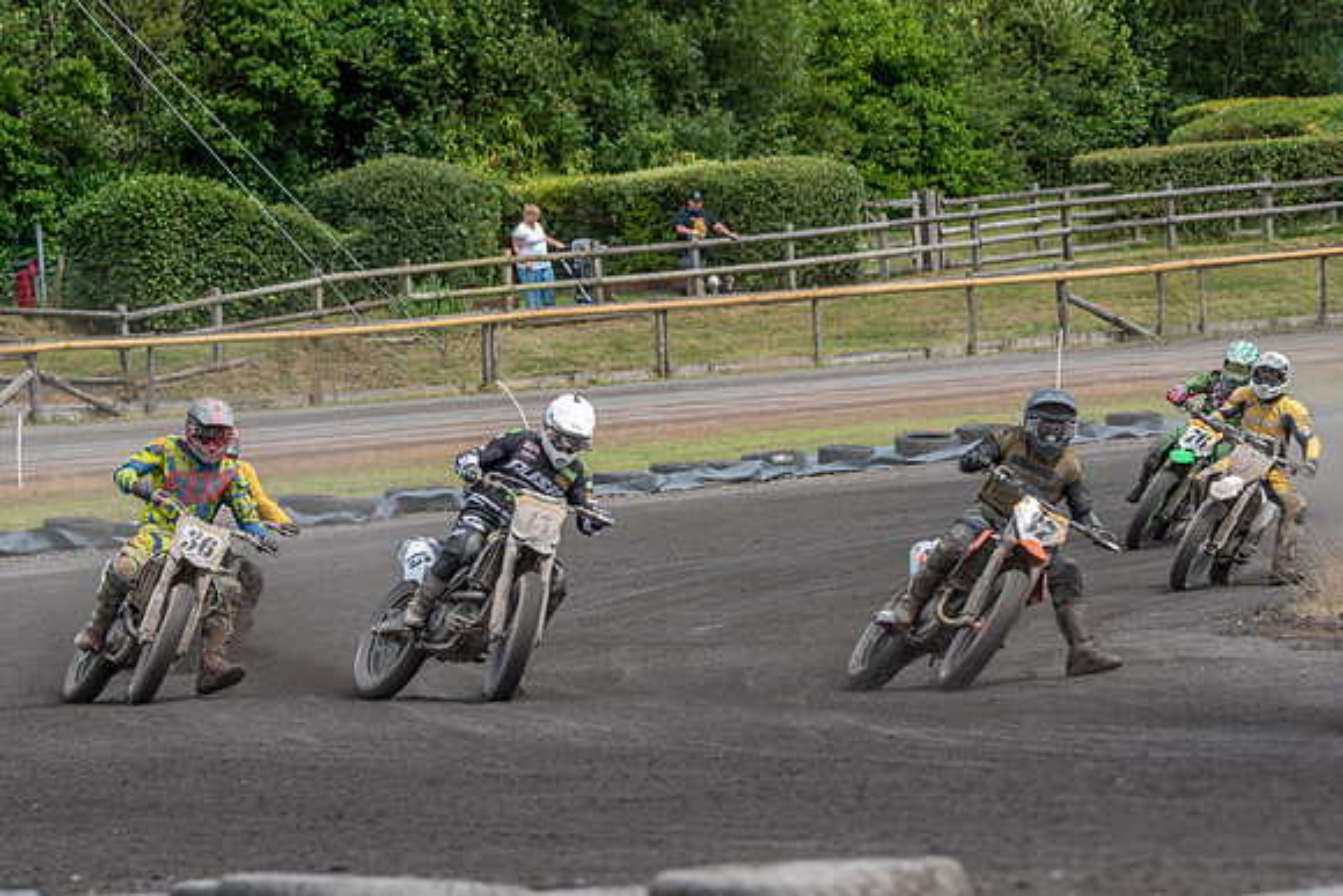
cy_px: 583
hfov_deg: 6.8
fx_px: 11281
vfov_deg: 4.5
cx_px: 522
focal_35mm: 302
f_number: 7.1
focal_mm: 230
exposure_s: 1/320
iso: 200
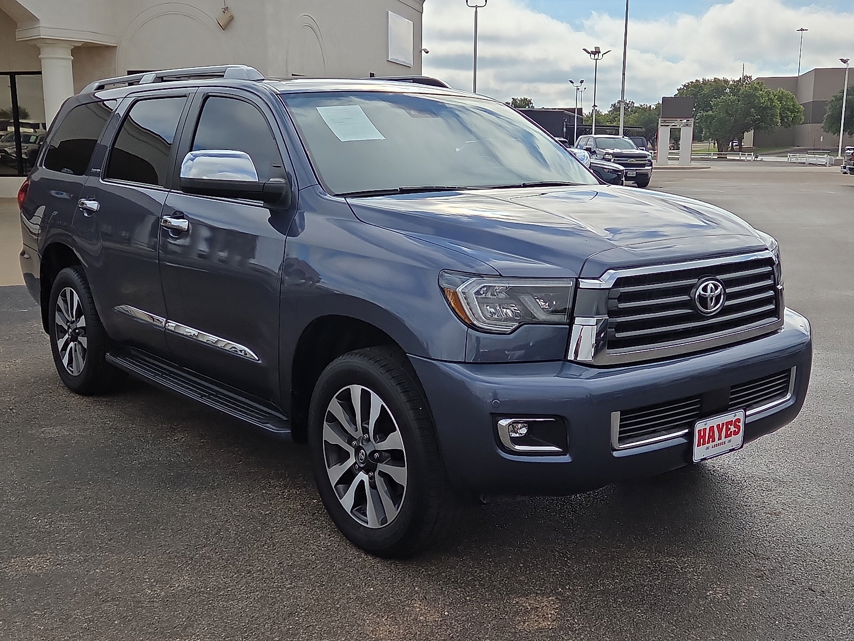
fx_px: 962
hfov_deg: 47.9
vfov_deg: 36.8
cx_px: 427
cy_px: 320
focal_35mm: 39
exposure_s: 1/3333
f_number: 1.8
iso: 25
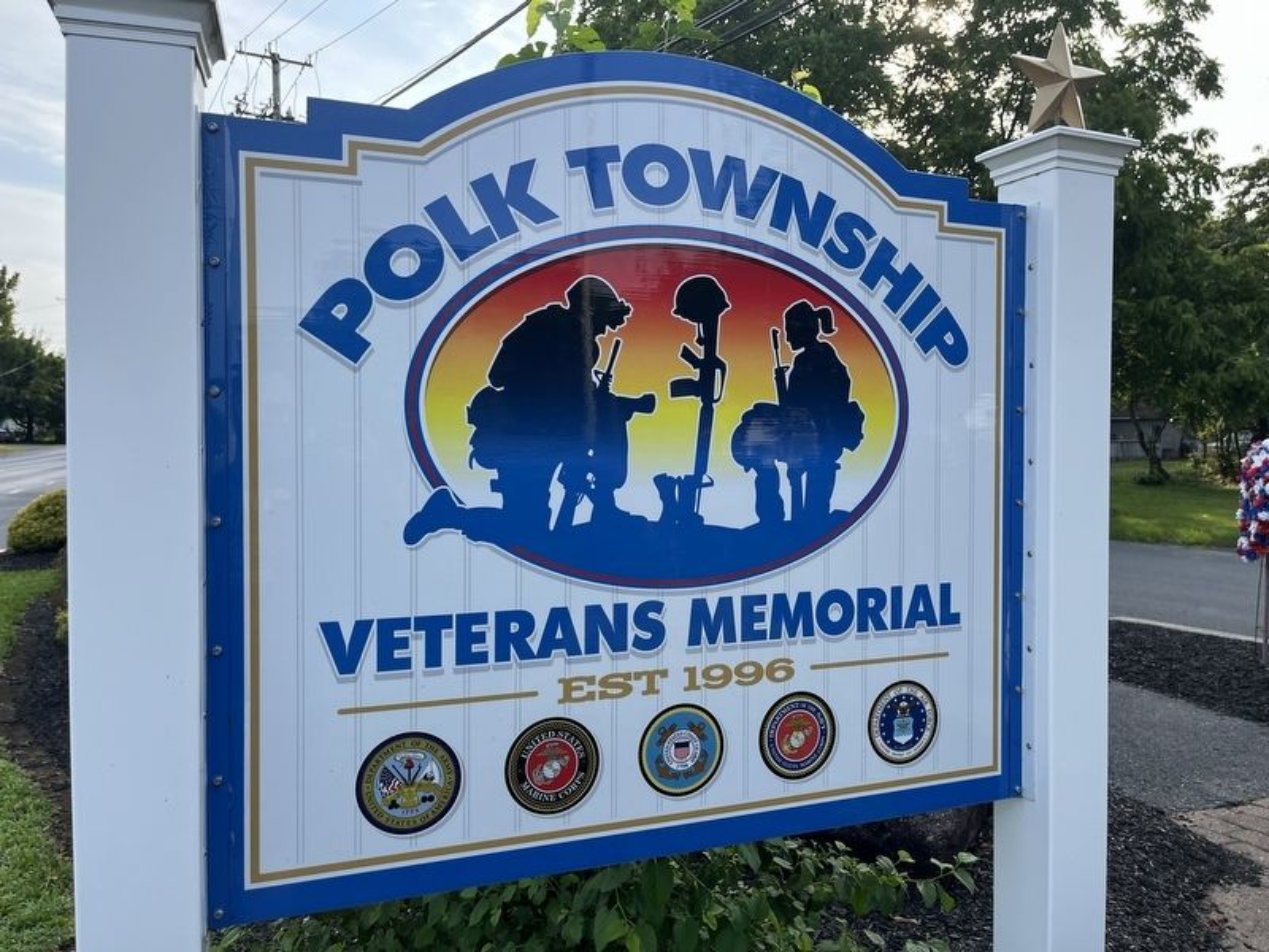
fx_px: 953
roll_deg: -1.7
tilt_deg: -1.5
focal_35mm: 26
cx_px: 634
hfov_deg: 67.3
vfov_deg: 53.1
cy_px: 476
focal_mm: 5.1
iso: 50
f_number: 1.6
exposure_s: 1/1018
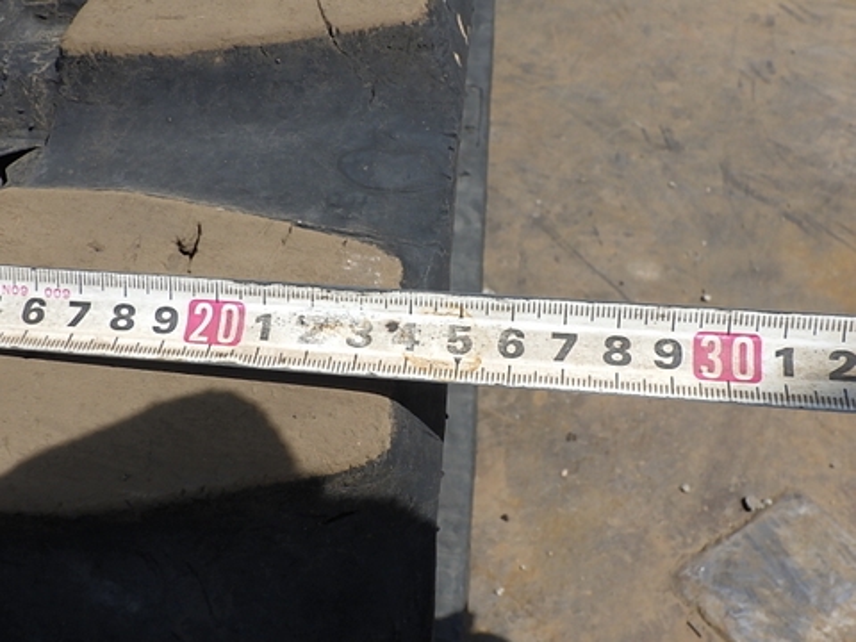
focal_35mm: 34
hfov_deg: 54.0
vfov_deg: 41.8
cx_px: 428
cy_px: 321
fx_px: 841
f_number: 4.6
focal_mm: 6.1
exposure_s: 1/800
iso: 125
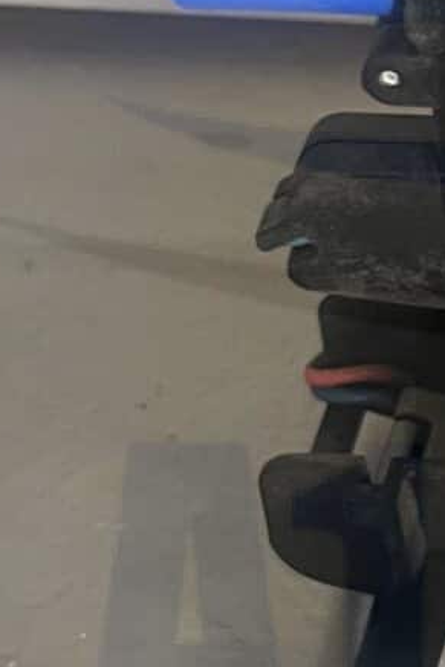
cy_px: 254
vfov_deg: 16.1
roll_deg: -2.3
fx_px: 2353
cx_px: 1052
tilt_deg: -41.9
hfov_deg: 9.6
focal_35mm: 127
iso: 200
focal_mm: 5.1
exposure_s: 1/50
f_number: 1.6
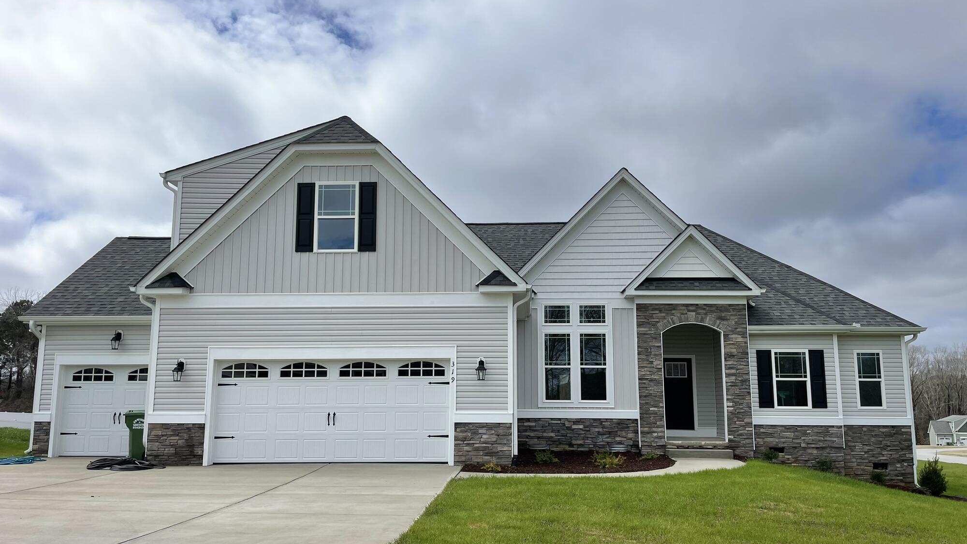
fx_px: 744
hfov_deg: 66.1
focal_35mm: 29
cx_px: 487
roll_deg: -0.4
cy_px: 298
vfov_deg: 40.1
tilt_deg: +8.8
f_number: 1.6
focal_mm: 4.2
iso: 32
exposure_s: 1/3401
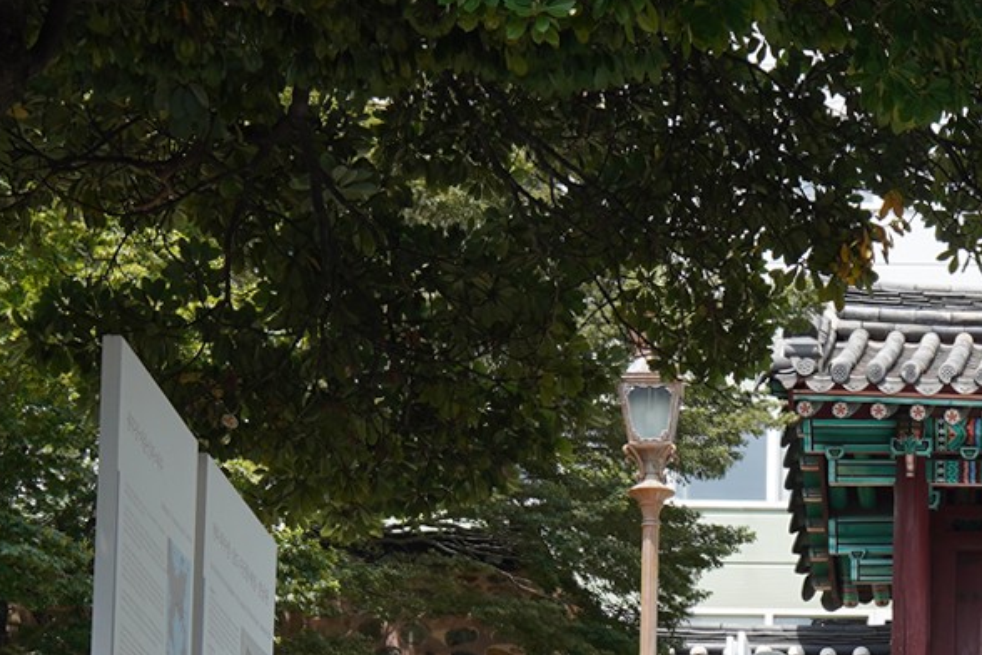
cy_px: 971
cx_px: 1216
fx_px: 3246
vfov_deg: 11.1
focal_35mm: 119
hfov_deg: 16.4
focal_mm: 35
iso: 100
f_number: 9
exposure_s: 1/125
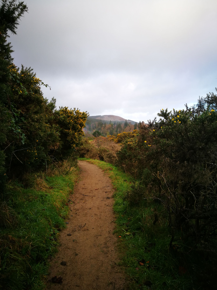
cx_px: 108
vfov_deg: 65.3
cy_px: 145
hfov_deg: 51.4
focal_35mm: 27
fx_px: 226
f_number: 2.2
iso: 50
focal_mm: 4.5
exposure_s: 1/164
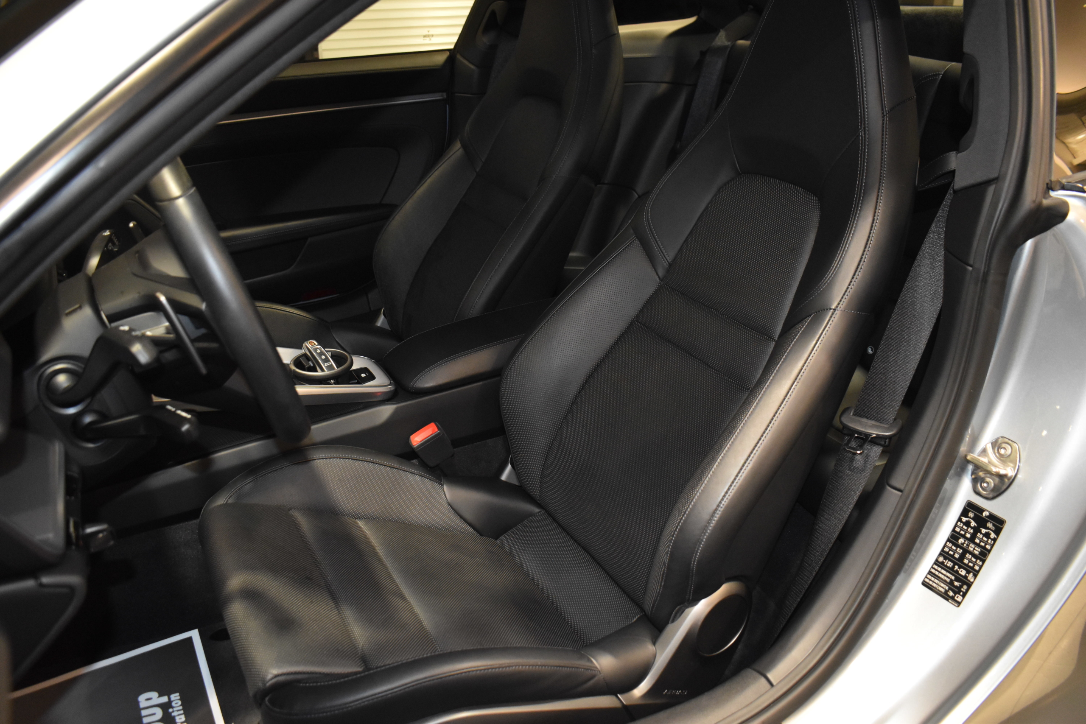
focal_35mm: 30
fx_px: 905
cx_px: 543
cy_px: 362
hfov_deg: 61.9
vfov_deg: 43.6
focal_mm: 20
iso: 2200
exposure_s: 1/60
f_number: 4.5
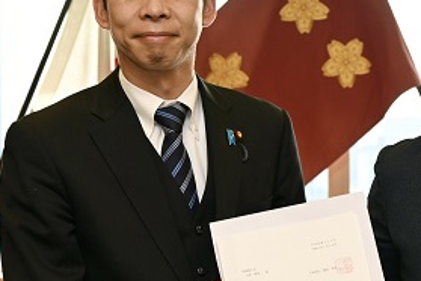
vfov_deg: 16.3
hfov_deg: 23.9
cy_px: 162
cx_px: 323
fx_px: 982
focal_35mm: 84
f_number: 5.6
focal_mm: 39
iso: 140
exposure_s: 1/125
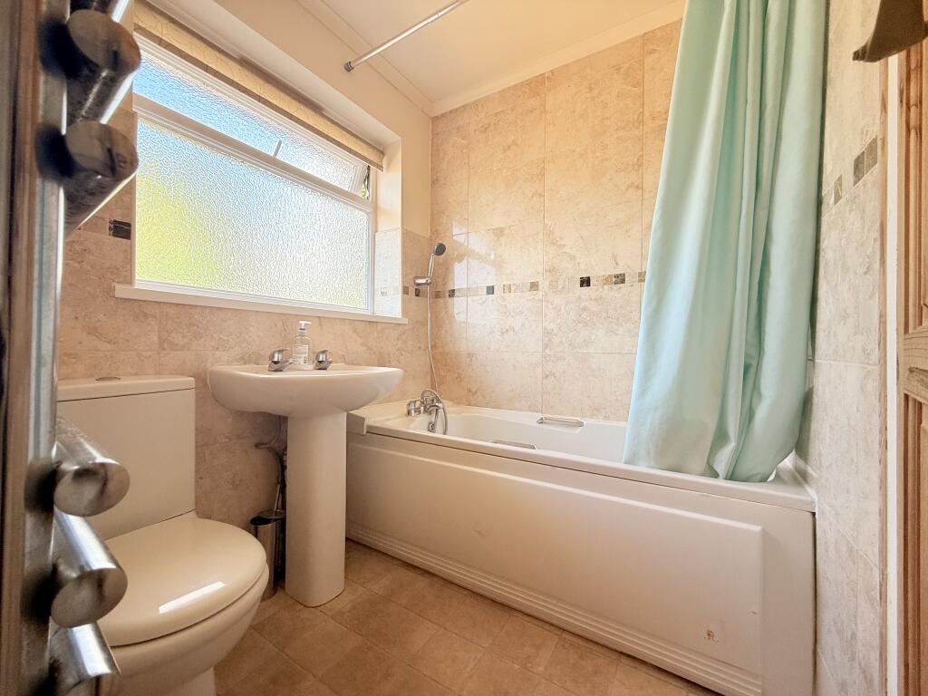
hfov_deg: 102.1
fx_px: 375
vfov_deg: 85.7
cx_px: 464
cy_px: 348
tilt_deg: +0.8
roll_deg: -0.6
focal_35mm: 14
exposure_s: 1/100
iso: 64
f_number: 2.2
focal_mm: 2.22
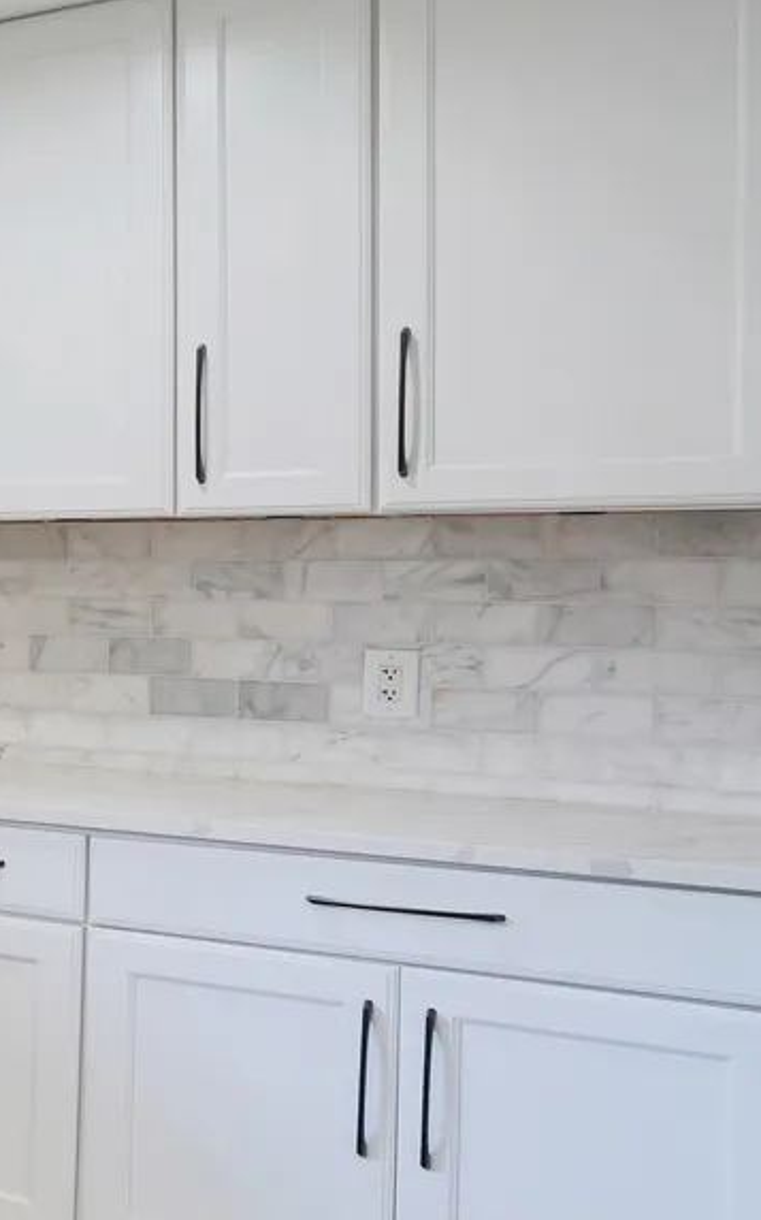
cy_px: 599
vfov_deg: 38.9
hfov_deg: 16.0
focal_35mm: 52
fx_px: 1727
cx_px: -940
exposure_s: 1/160
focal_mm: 18
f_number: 4
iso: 500
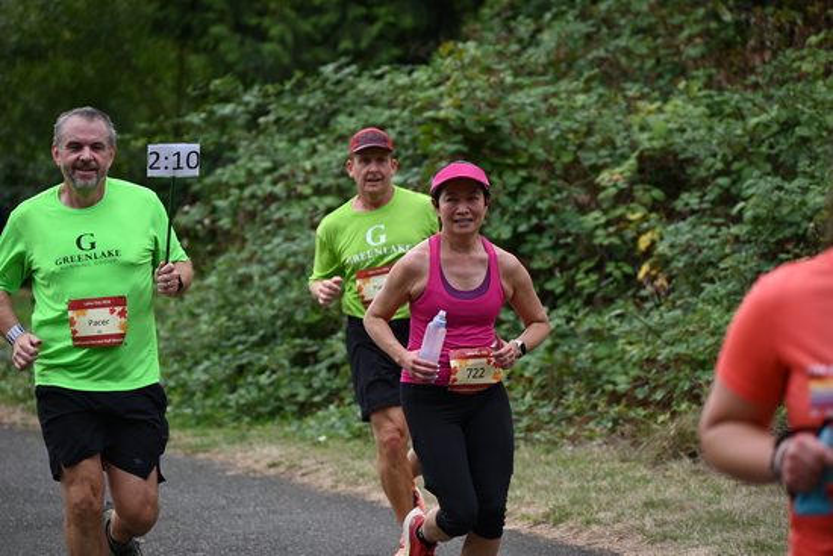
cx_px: 416
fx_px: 4629
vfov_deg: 6.9
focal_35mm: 200
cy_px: 278
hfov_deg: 10.3
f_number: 6.3
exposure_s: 1/400
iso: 400
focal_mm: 200
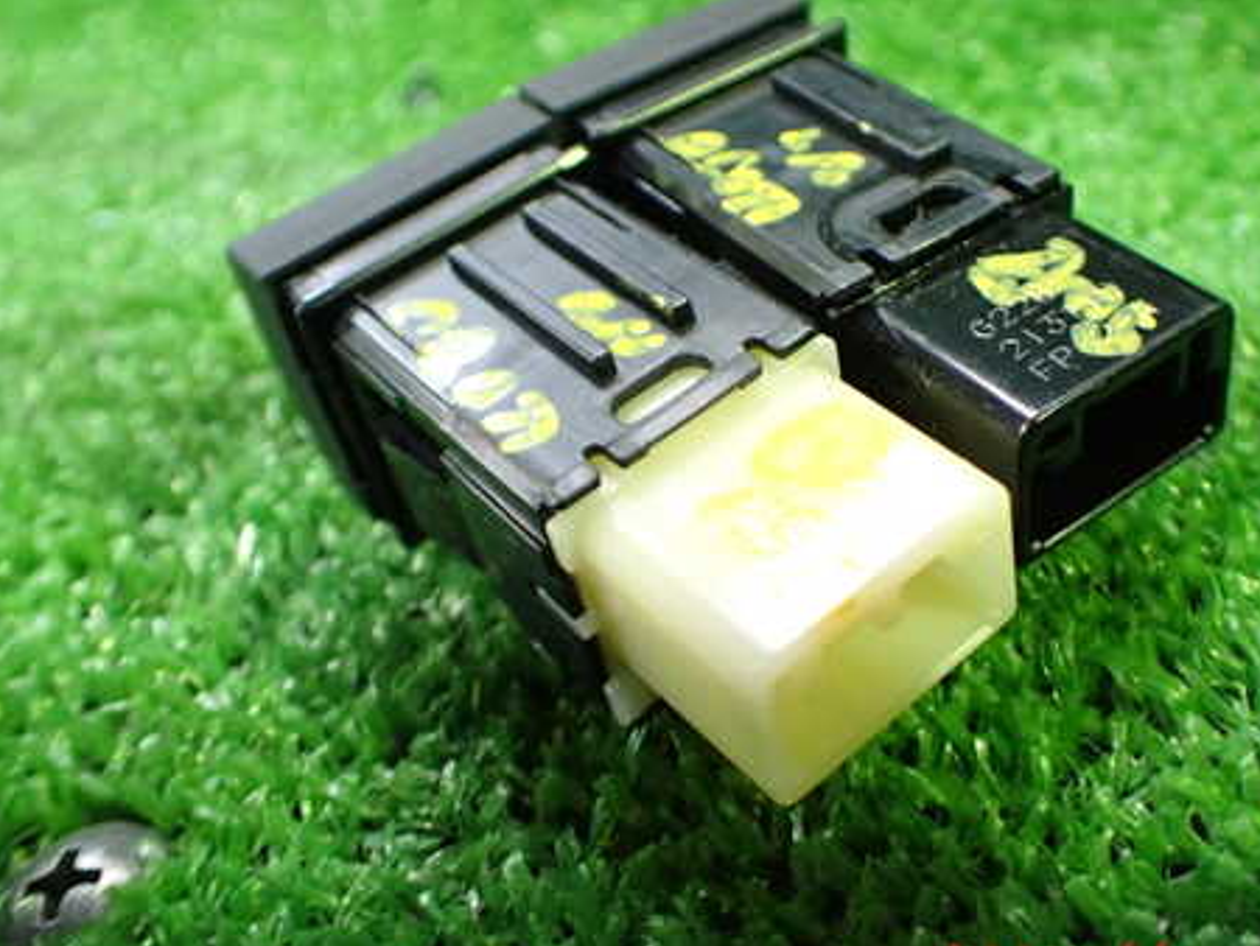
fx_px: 1457
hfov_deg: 46.6
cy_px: 378
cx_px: 742
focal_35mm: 40
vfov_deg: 35.9
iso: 800
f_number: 2.3
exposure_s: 1/80
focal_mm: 5.4
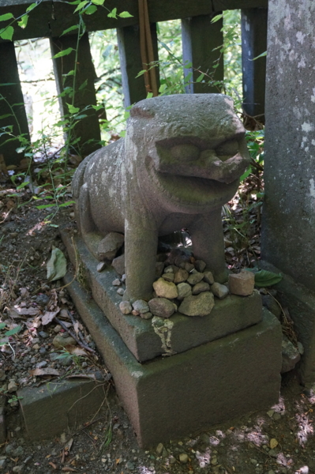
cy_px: 237
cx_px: 158
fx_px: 552
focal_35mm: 42
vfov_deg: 46.4
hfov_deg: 31.8
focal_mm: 28
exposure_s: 1/60
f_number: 4.5
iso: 2000
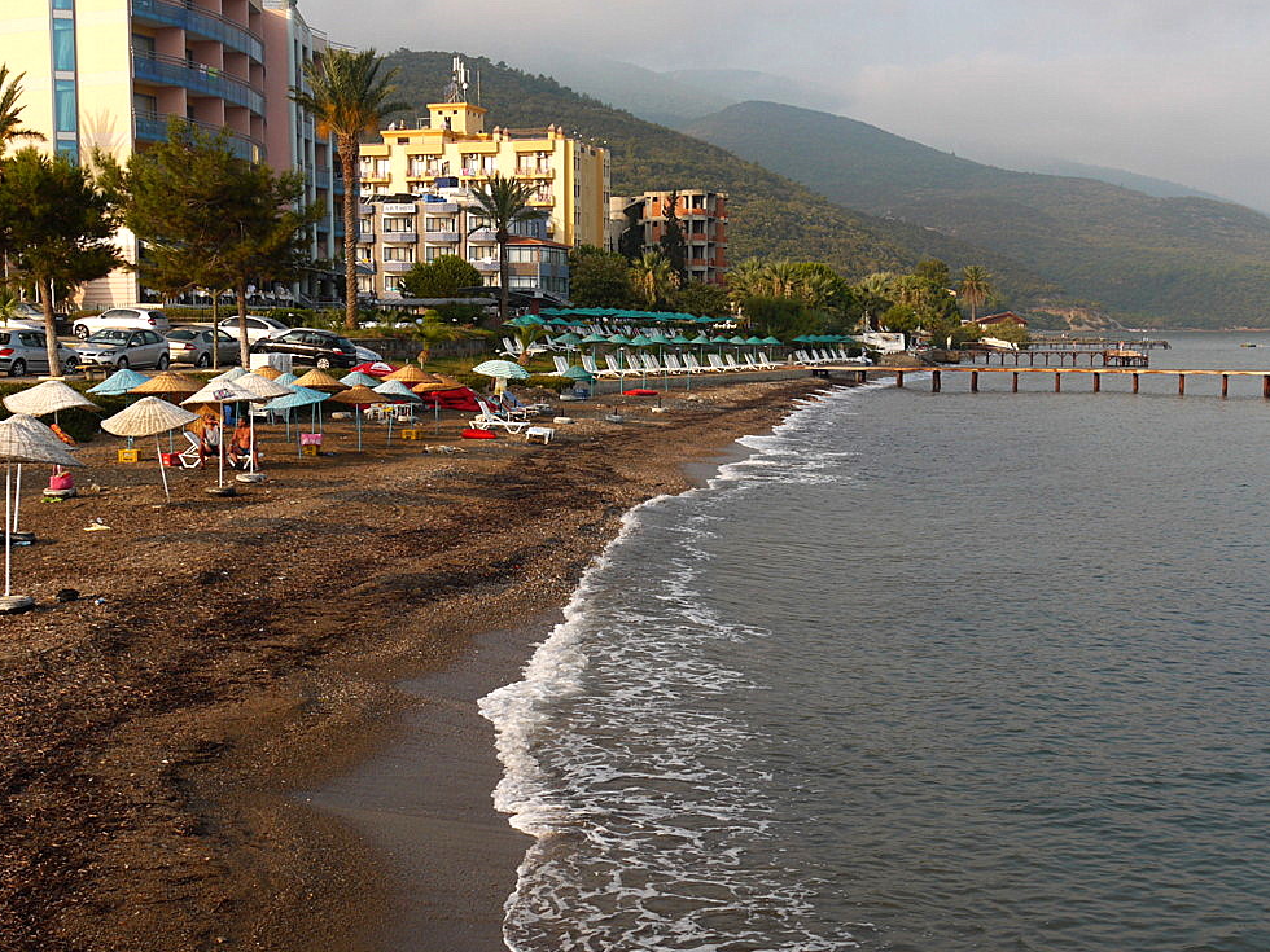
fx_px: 1724
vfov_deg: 30.9
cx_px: 686
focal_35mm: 47
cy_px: 517
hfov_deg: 40.4
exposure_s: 1/200
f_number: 8
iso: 100
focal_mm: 18
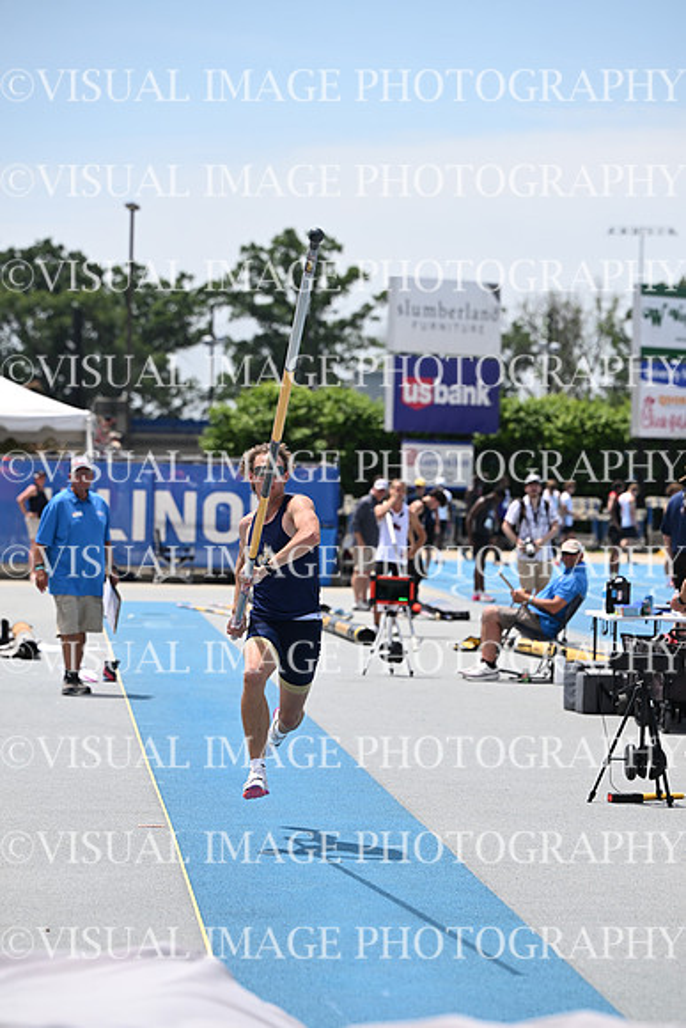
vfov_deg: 14.2
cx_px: 343
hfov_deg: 9.5
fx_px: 4142
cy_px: 514
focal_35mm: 145
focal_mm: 145
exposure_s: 1/2500
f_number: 4.5
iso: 250
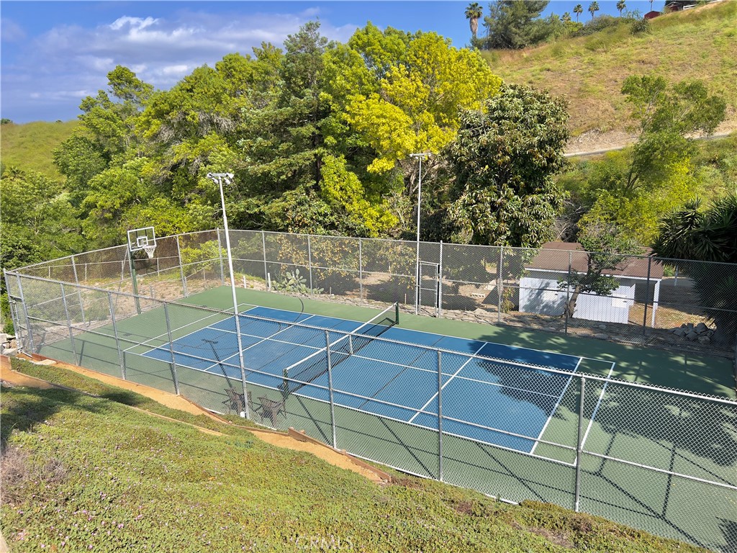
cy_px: 276
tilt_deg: -16.3
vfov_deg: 53.1
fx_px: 554
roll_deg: +2.5
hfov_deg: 67.3
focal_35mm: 26
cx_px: 368
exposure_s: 1/3165
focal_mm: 5.7
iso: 50
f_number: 1.5
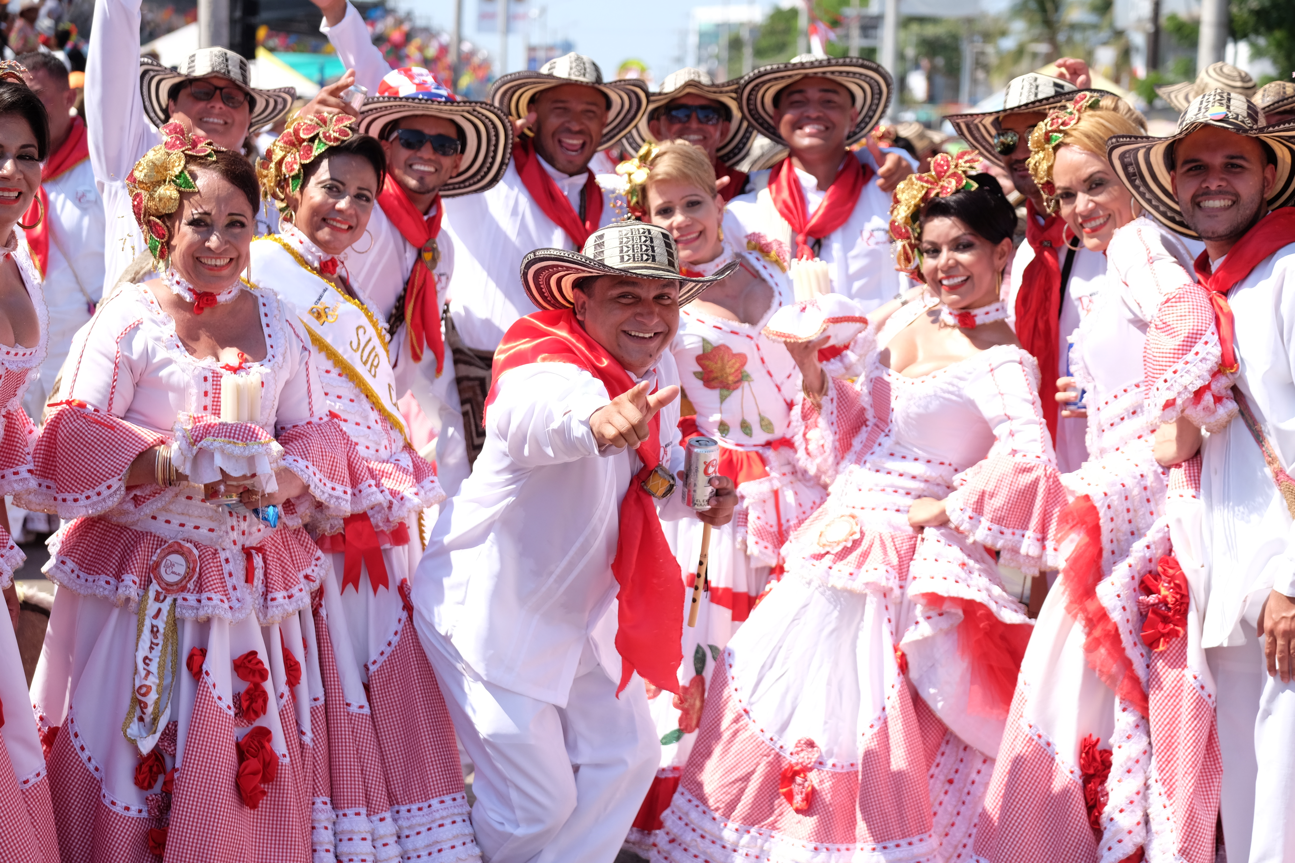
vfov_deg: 18.2
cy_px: 432
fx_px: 2698
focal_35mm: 75
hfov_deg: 27.0
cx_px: 648
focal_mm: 50
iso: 200
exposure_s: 1/1250
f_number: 2.8
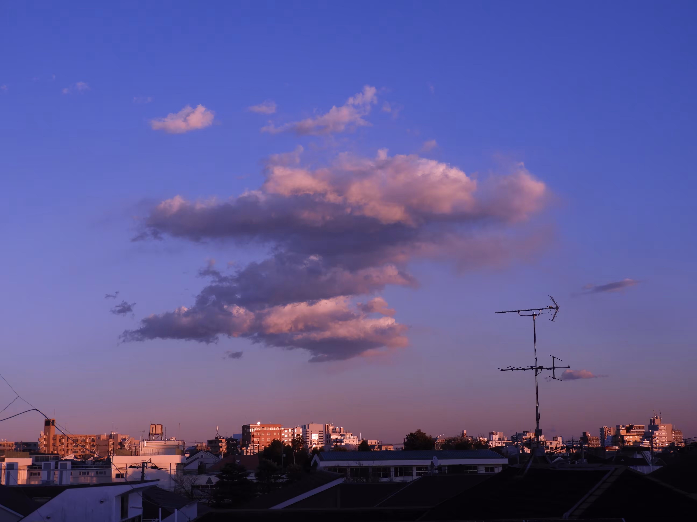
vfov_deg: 26.6
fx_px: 1107
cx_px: 348
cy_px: 261
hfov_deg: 34.9
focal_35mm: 55
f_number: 4
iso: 100
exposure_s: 1/500
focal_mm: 9.9
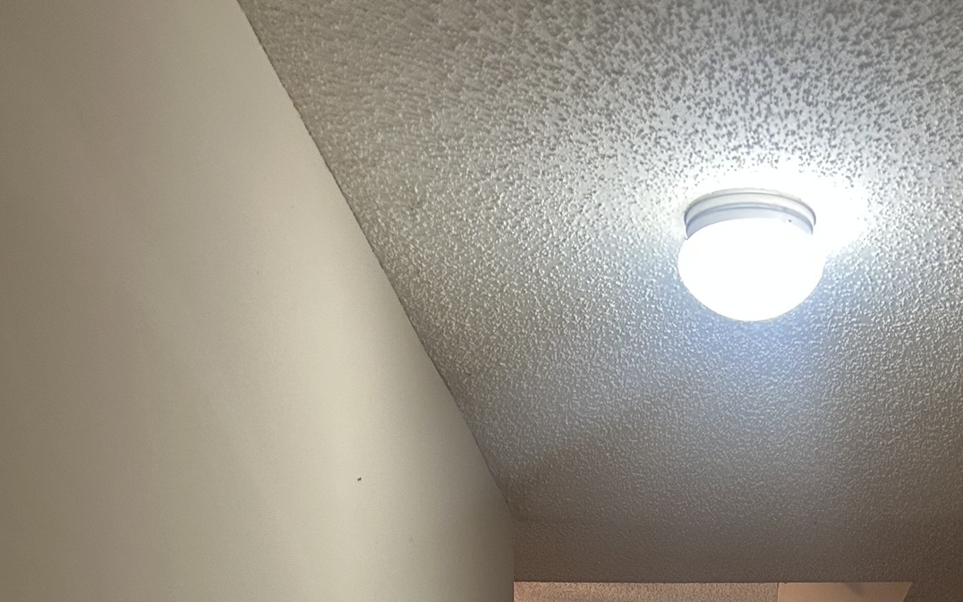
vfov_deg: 18.8
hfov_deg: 34.0
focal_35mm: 59
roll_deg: -0.9
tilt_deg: -1.9
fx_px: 1549
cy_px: 953
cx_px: 699
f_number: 1.5
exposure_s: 1/50
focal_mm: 5.7
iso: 160
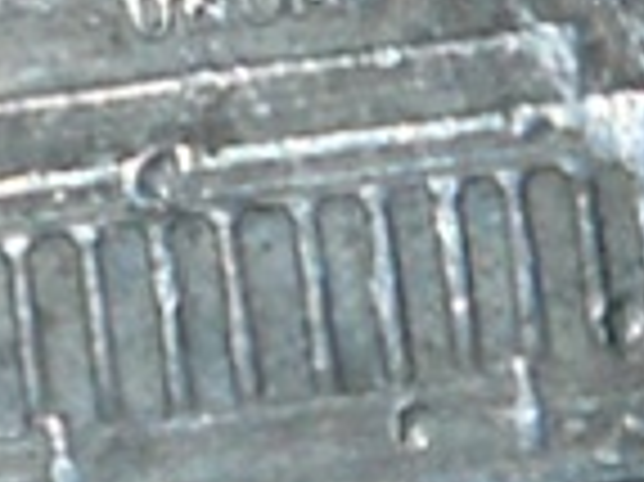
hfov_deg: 14.6
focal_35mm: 135
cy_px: 331
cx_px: 295
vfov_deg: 11.0
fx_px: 2509
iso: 64
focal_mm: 6.72
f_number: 5.5
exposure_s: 1/30
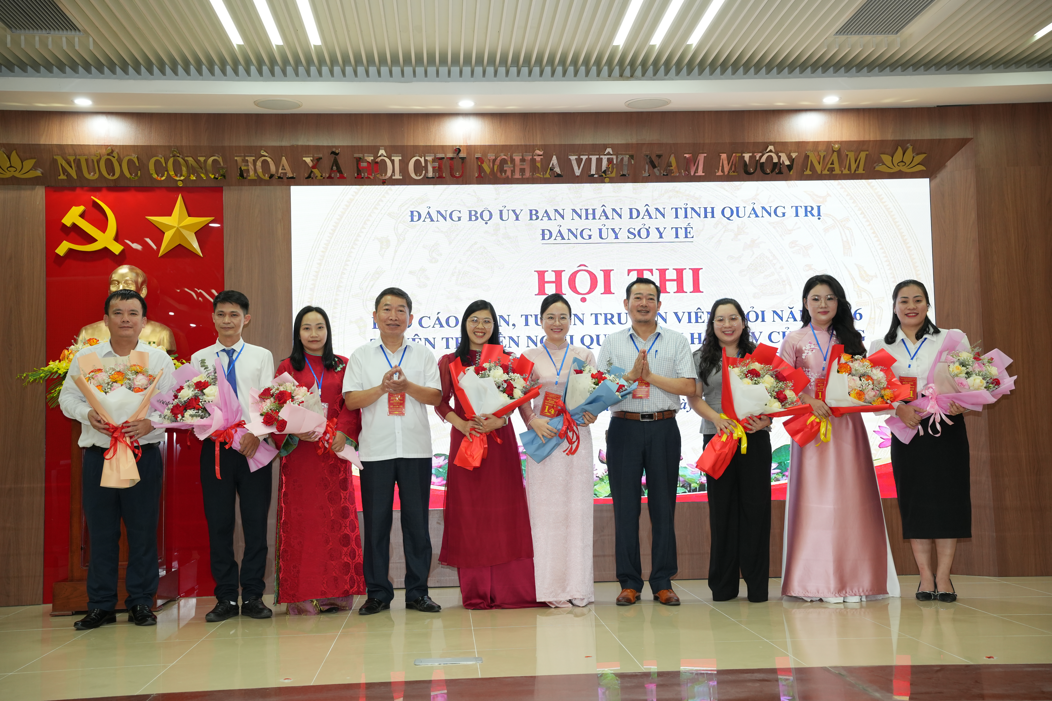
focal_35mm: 43
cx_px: 526
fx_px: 1251
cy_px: 350
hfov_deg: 45.6
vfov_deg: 31.3
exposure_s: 1/100
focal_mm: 42.8
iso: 800
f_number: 3.5
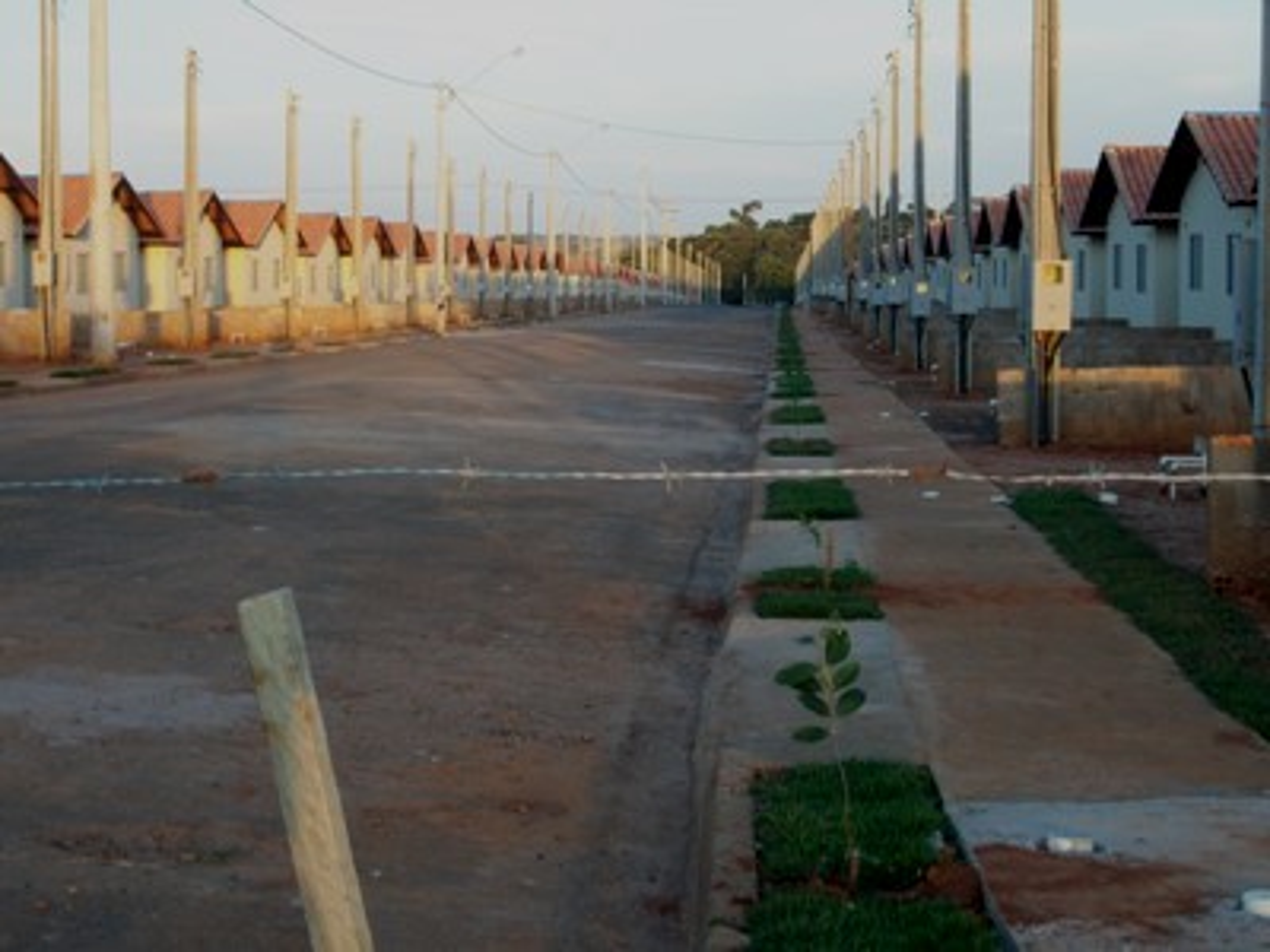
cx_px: 635
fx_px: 2495
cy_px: 476
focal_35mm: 68
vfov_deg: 21.6
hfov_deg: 28.6
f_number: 4.5
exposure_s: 1/60
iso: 160
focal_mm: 12.1
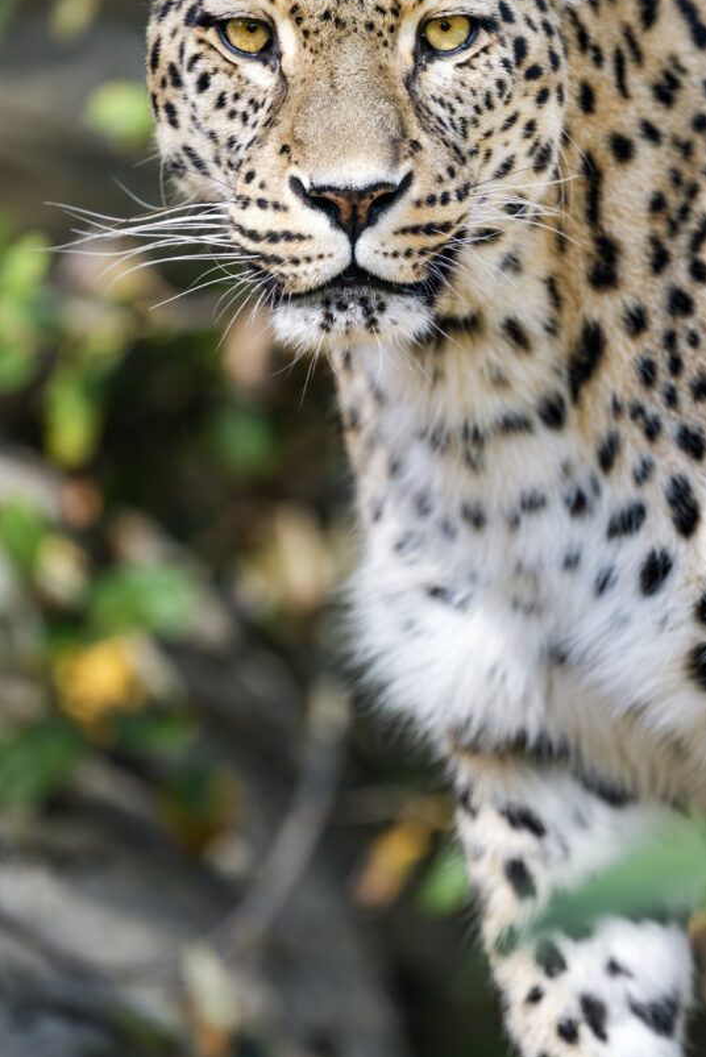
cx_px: 448
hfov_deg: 2.7
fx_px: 14988
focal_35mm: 510
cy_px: 444
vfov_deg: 4.0
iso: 640
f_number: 5
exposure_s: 1/640
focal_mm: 400
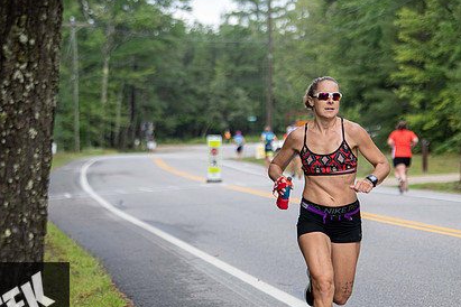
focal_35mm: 144
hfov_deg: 14.3
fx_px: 1844
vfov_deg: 9.5
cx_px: 236
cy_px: 204
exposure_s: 1/400
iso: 250
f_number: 3.5
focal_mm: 102
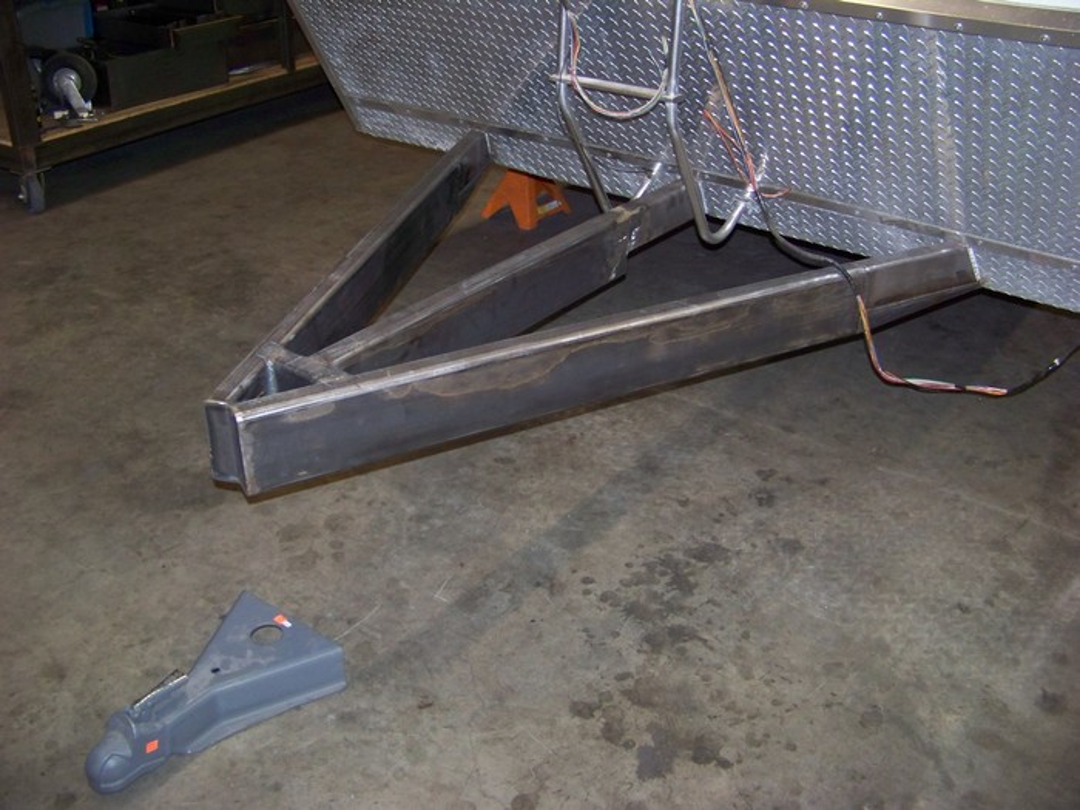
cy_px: 405
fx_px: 1123
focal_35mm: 36
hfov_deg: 51.4
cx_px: 540
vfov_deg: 39.7
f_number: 2.8
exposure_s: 1/30
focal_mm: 5.85
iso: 200
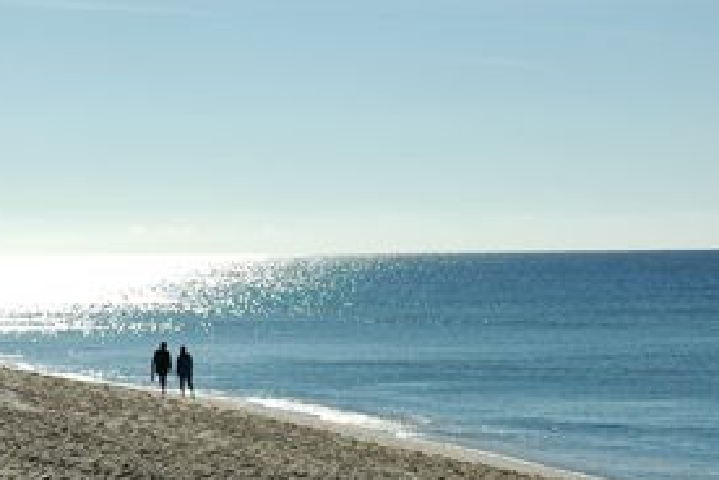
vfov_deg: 9.0
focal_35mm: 153
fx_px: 3056
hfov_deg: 13.4
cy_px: 211
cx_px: 253
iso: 200
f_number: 11
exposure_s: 1/640
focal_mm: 44
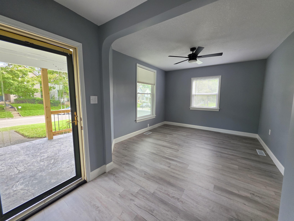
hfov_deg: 106.2
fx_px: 110
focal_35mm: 13
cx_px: 147
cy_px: 110
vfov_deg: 89.9
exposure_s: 1/120
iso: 80
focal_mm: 2.2
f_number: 1.9
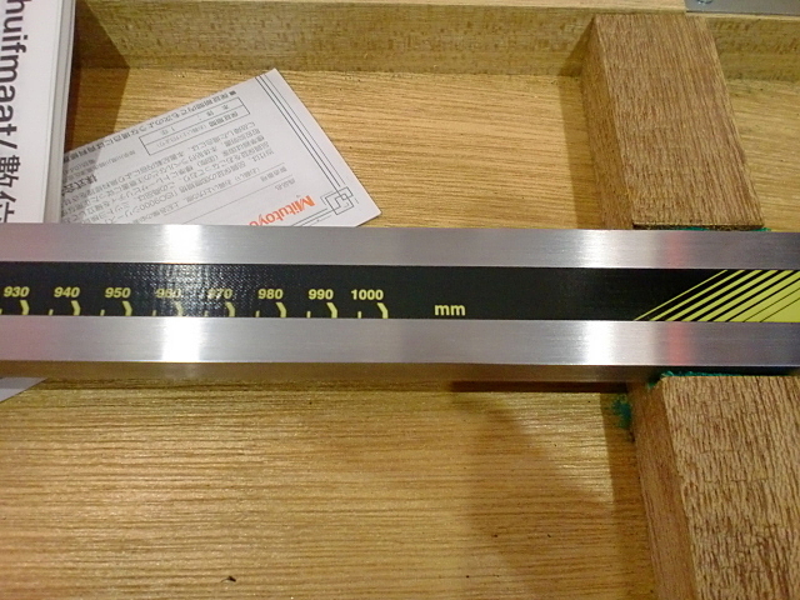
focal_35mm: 35
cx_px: 400
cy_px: 300
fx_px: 809
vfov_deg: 40.7
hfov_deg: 52.6
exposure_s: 1/60
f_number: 3.1
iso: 400
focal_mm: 6.3
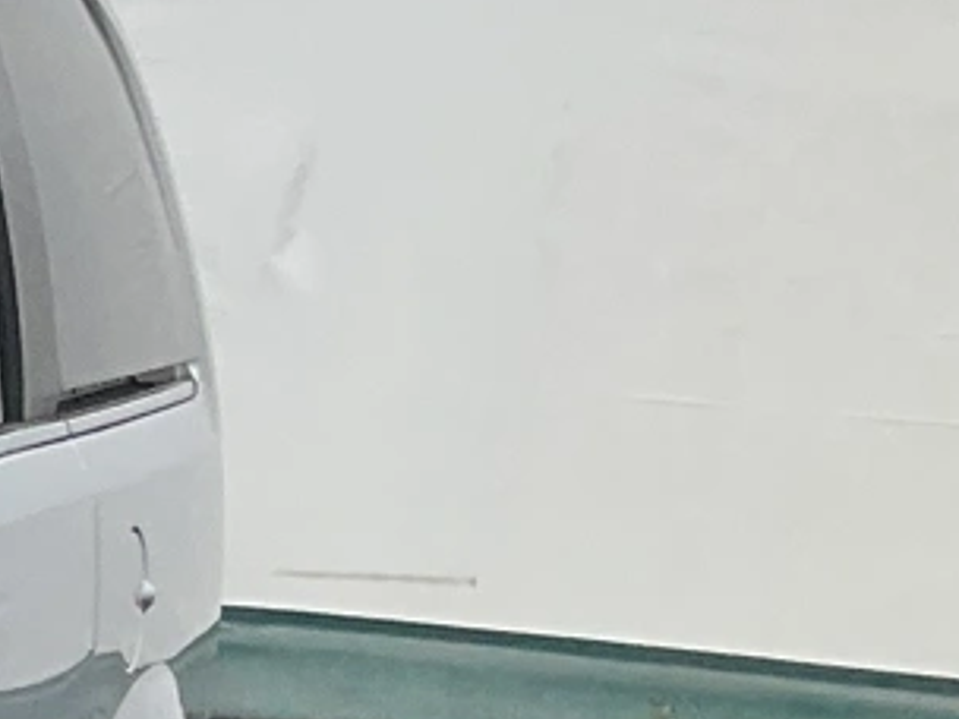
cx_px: -2028
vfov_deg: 7.7
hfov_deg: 8.5
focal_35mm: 191
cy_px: 981
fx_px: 5291
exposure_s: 1/1730
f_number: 1.8
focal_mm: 3
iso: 25
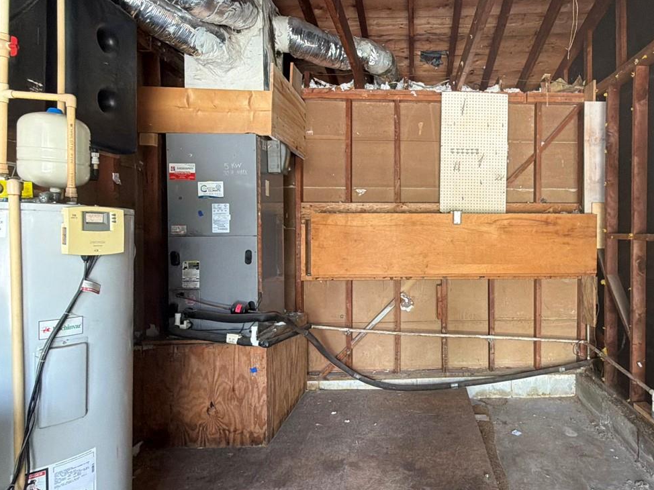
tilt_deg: -0.8
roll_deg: +0.1
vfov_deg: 58.8
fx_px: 434
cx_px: 443
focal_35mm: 23
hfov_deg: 71.5
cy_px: 238
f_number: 2.2
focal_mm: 2.22
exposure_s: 1/111
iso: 320
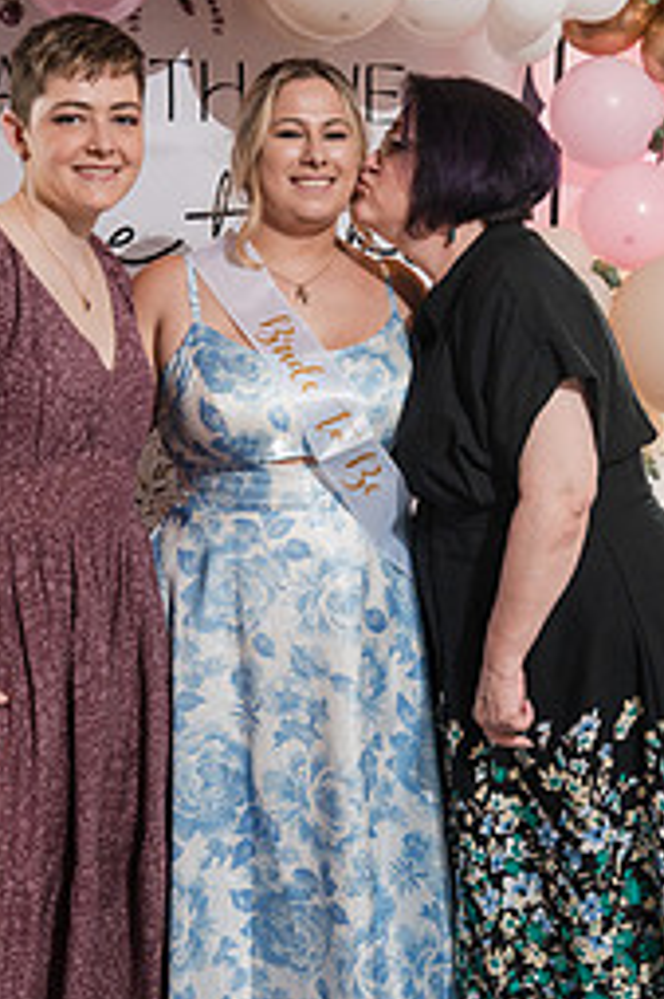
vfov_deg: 32.4
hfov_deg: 21.9
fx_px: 1718
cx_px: 291
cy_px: 511
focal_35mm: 62
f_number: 4
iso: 2000
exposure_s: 1/250
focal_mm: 35
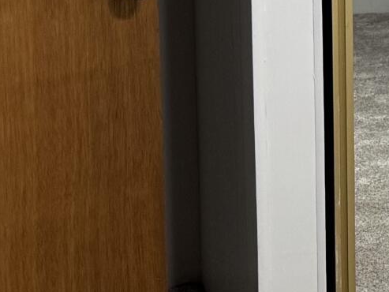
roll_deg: -0.7
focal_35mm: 146
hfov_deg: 11.6
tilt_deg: -7.0
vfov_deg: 9.9
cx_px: 863
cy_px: -118
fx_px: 1641
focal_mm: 6.76
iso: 200
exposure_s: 1/120
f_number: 1.78
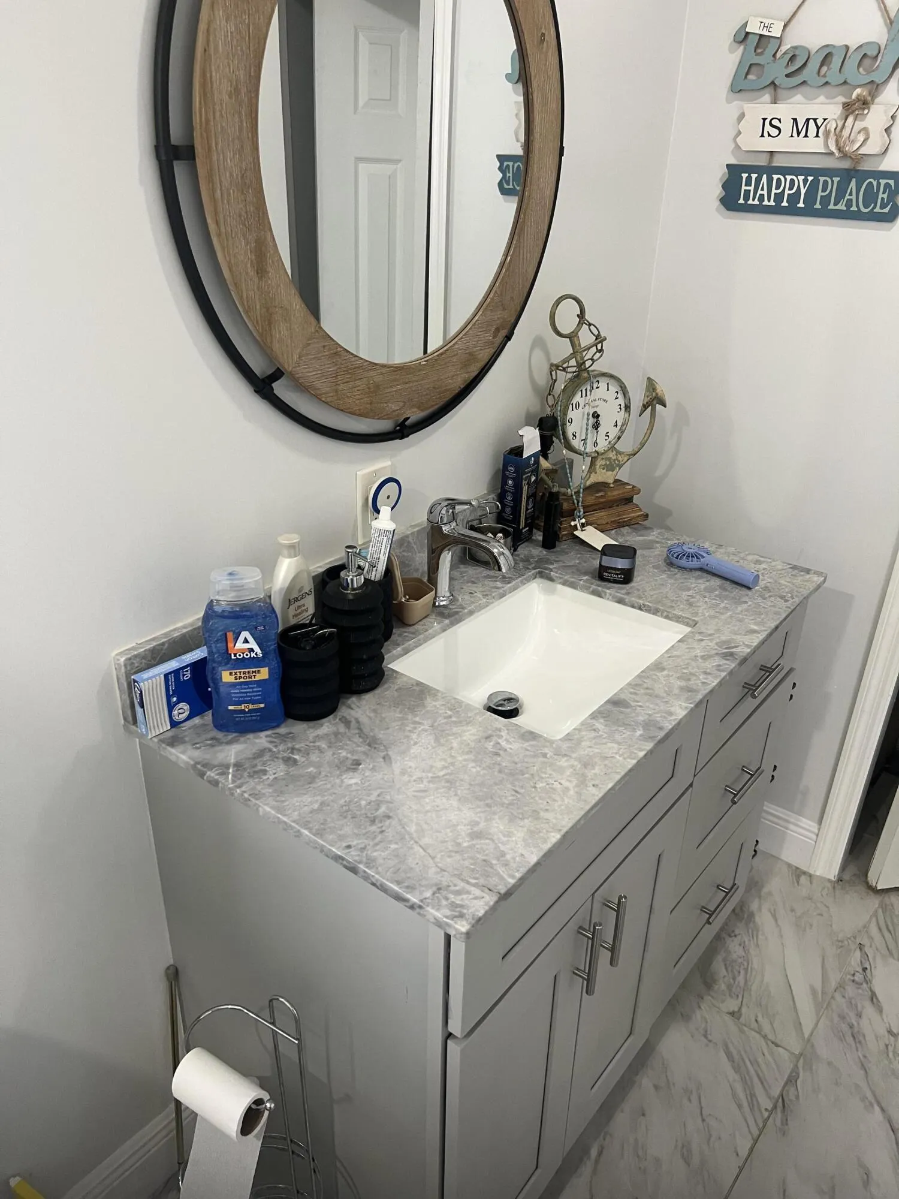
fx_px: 900
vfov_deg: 67.3
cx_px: 450
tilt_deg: -27.0
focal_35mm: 26
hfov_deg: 53.1
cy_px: 600
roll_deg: -1.3
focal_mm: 5.7
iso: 160
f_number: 1.5
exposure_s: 1/60
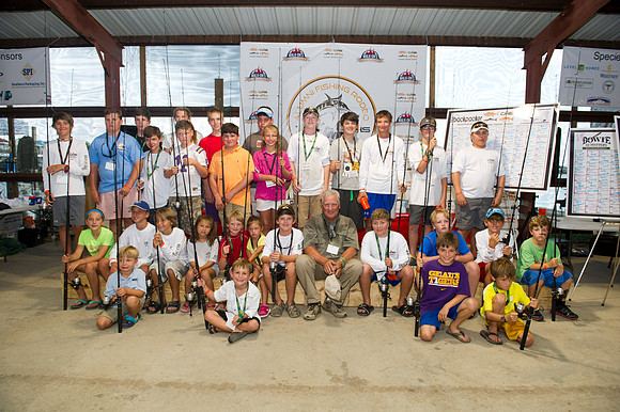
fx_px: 413
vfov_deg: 53.1
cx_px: 310
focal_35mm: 24
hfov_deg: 73.8
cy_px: 206
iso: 400
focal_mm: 24
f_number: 4
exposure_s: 1/160
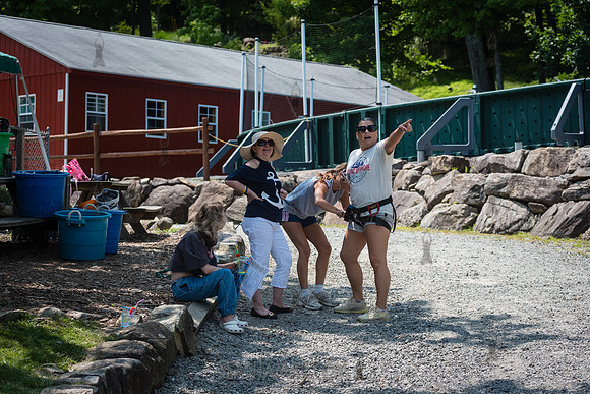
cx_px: 295
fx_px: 1508
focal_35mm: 92
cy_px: 197
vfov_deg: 14.9
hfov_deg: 22.1
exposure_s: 1/1000
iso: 200
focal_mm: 92
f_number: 4.5
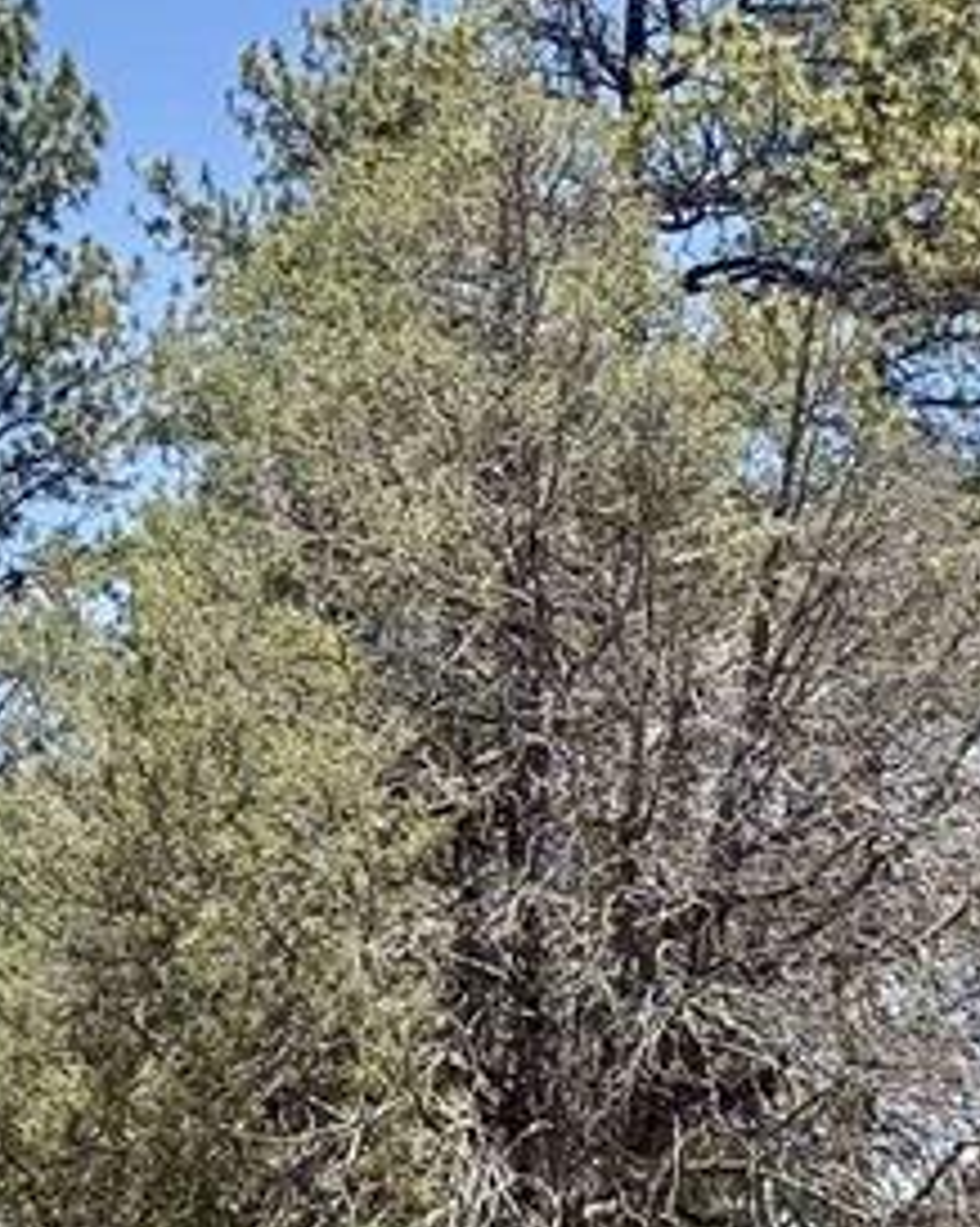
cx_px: 1389
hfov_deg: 8.6
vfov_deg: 10.8
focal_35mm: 176
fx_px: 6388
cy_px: 1393
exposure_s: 1/3534
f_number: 1.78
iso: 64
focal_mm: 6.76
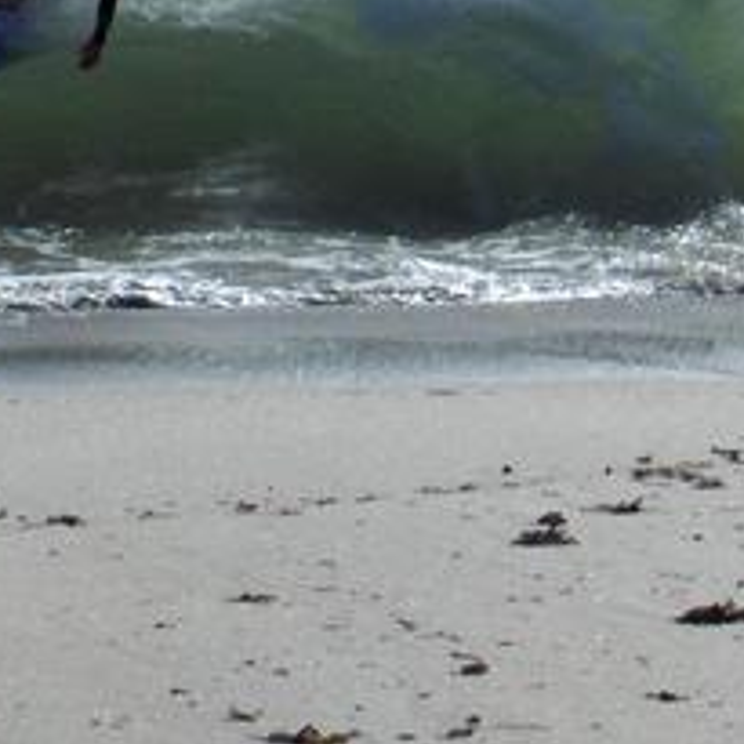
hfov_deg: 6.3
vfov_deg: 6.3
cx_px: 74
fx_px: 6736
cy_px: 160
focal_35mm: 277
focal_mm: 24
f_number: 8.4
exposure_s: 1/1613
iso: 177
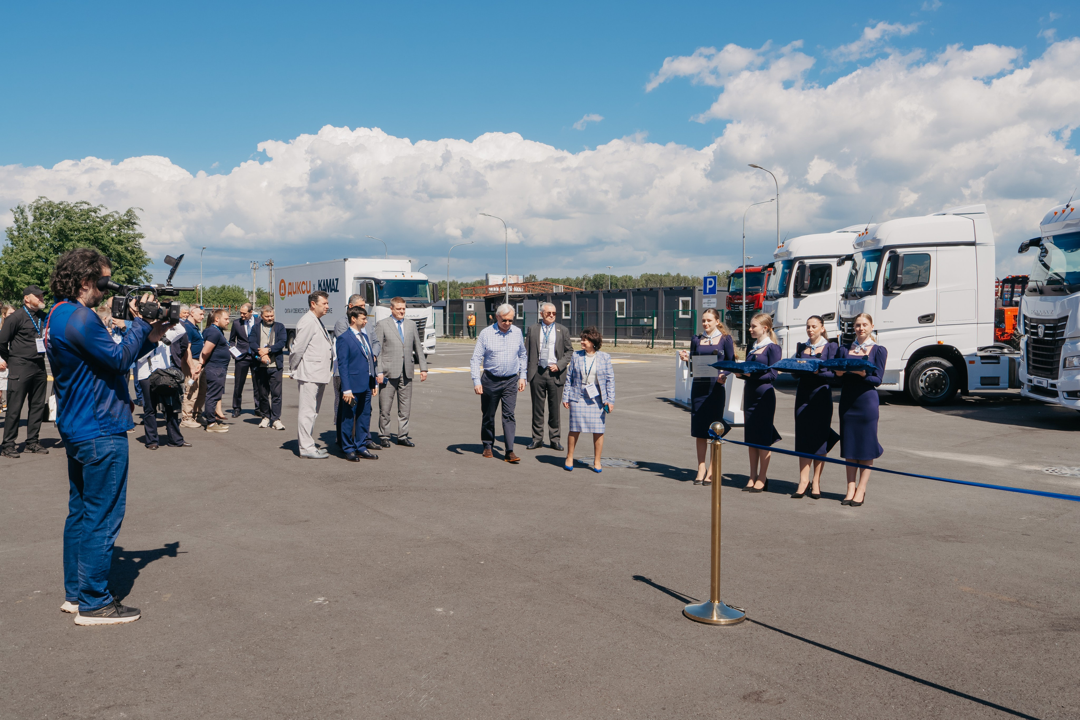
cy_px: 360
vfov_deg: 46.4
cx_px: 540
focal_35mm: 28
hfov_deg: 65.5
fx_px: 840
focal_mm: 28
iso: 160
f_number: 14
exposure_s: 1/125
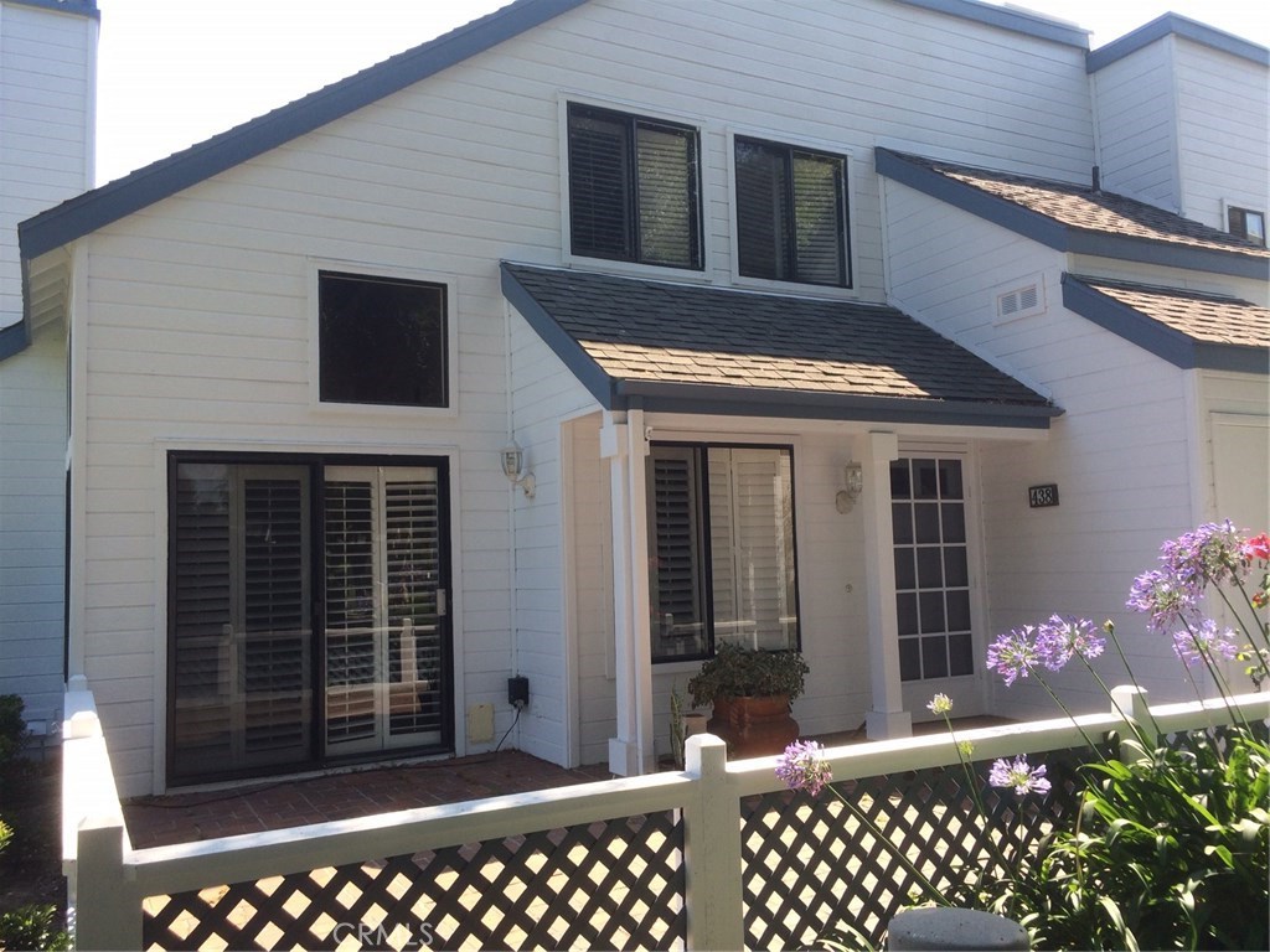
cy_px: 476
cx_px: 635
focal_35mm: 29
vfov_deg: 48.2
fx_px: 1064
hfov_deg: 61.7
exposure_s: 1/554
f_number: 2.2
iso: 32
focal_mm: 4.15
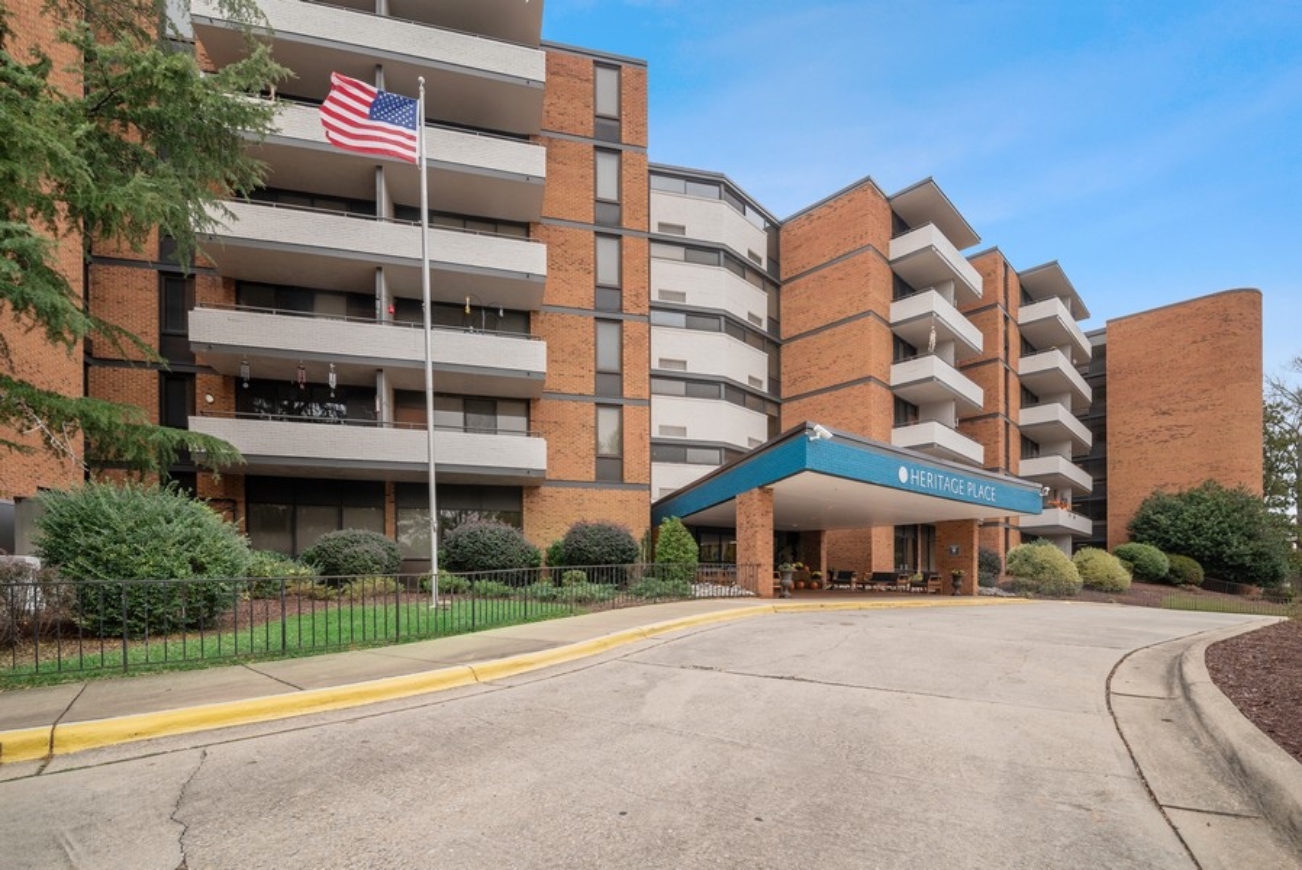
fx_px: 579
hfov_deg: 96.7
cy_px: 435
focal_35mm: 16
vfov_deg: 73.8
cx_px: 651
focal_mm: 16
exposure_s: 1/200
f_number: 8
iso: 320
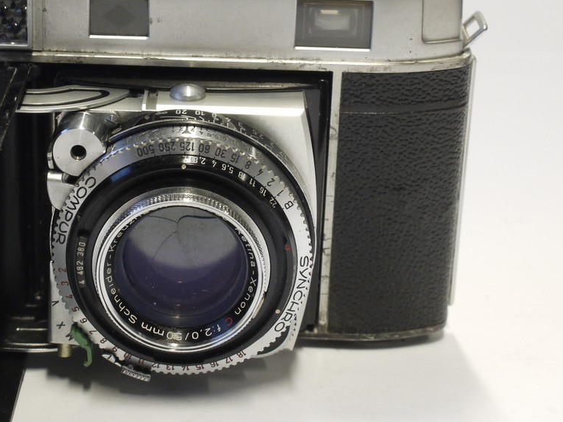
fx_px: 1545
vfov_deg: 15.5
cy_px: 154
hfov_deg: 20.6
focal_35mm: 95
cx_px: 169
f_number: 9
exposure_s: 1/10
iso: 400
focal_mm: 30
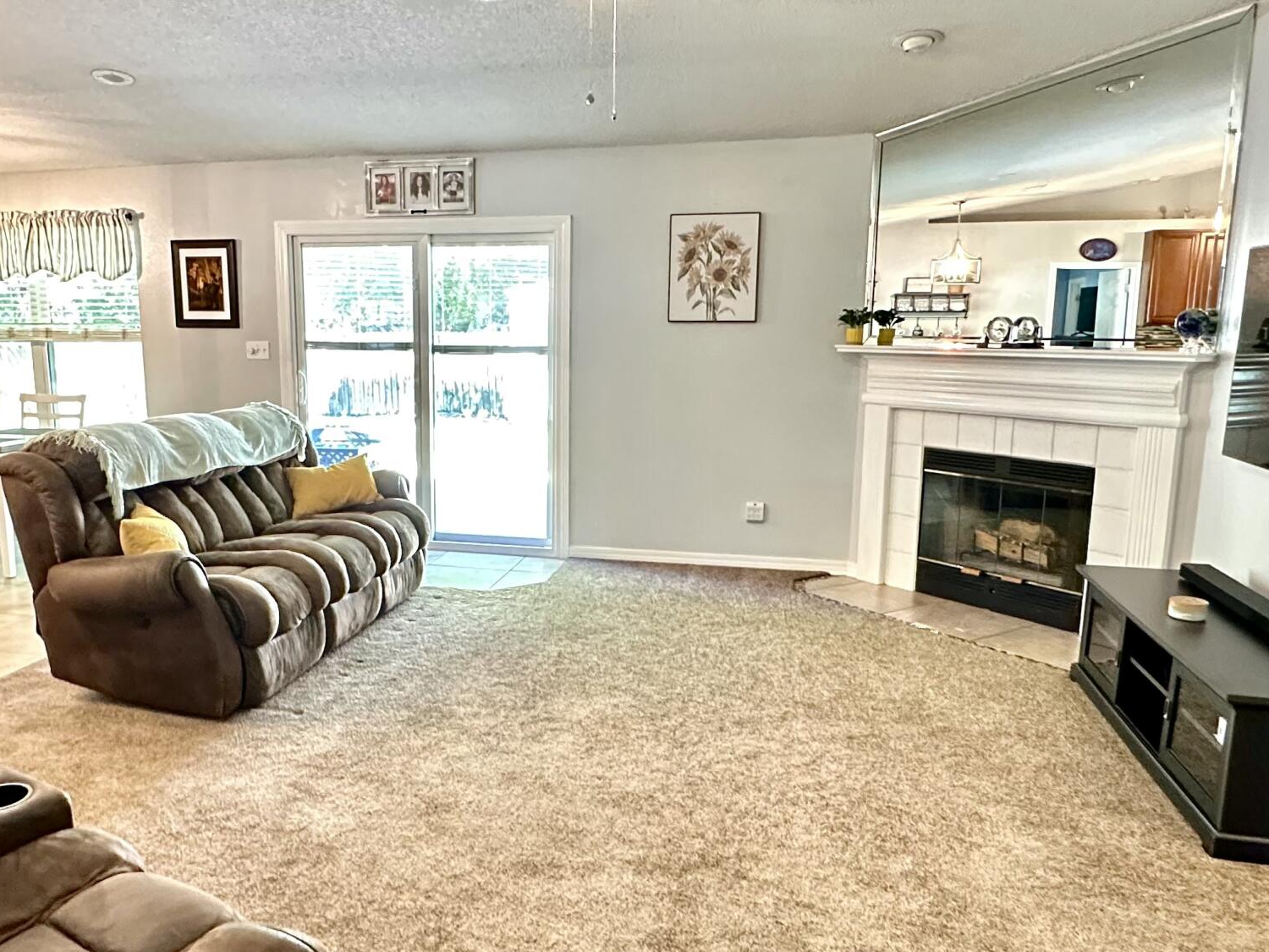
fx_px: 1026
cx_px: 520
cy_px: 505
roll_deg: +0.1
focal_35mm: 28
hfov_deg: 63.0
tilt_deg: -10.0
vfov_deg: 49.7
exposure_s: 1/60
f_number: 2.2
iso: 800
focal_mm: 2.22
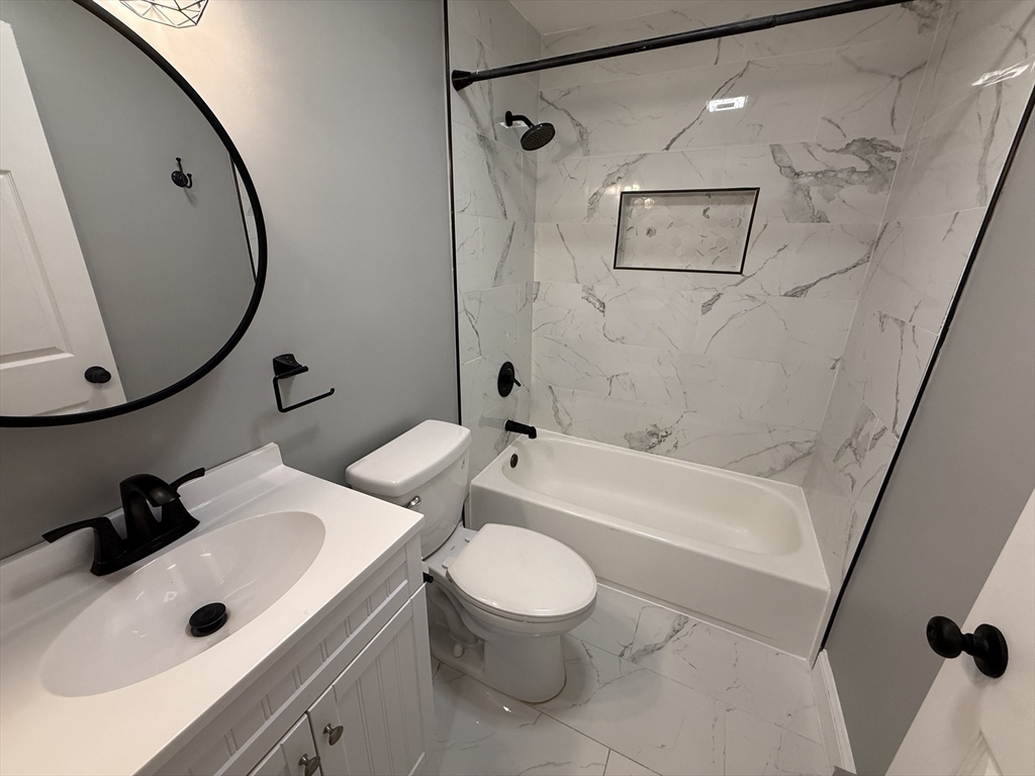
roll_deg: -0.6
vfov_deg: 85.7
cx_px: 518
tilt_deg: -19.0
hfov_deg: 102.1
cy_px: 388
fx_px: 419
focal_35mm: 14
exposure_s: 1/120
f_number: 2.2
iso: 160
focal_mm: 2.22
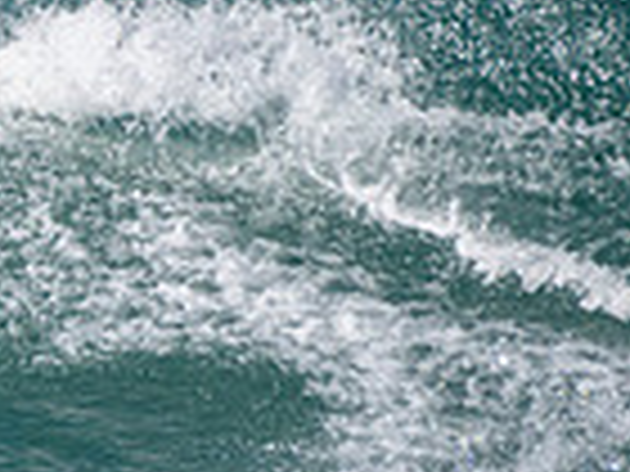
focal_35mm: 2982
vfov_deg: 0.5
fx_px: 54271
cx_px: -590
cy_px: 191
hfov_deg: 0.7
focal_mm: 500
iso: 720
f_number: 5.6
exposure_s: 1/4000
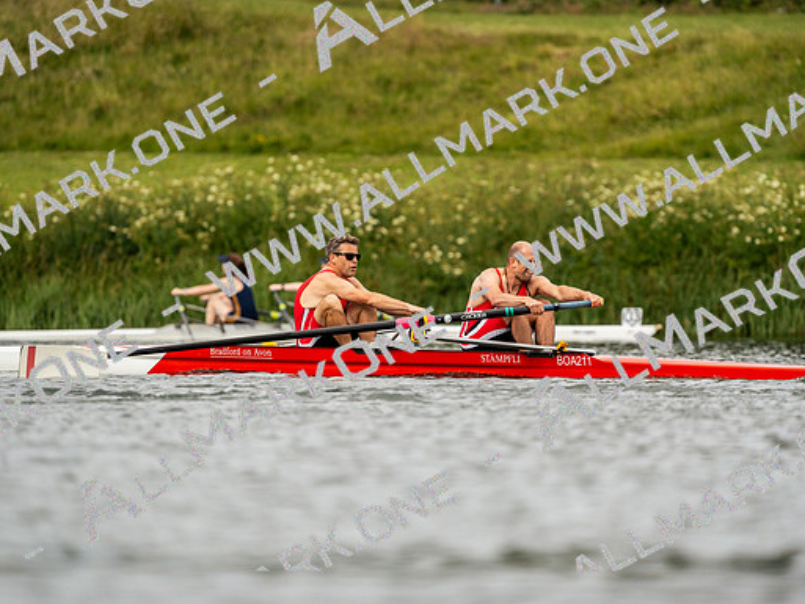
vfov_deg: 2.3
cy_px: 302
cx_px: 400
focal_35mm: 652
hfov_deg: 3.0
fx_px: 15166
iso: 320
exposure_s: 1/2000
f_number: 6.3
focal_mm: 600
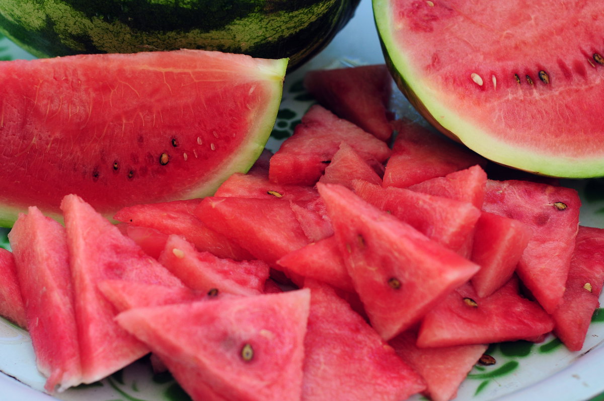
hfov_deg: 27.0
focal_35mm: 75
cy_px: 200
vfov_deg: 18.1
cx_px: 302
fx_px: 1257
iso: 250
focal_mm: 50
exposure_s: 1/320
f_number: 3.2
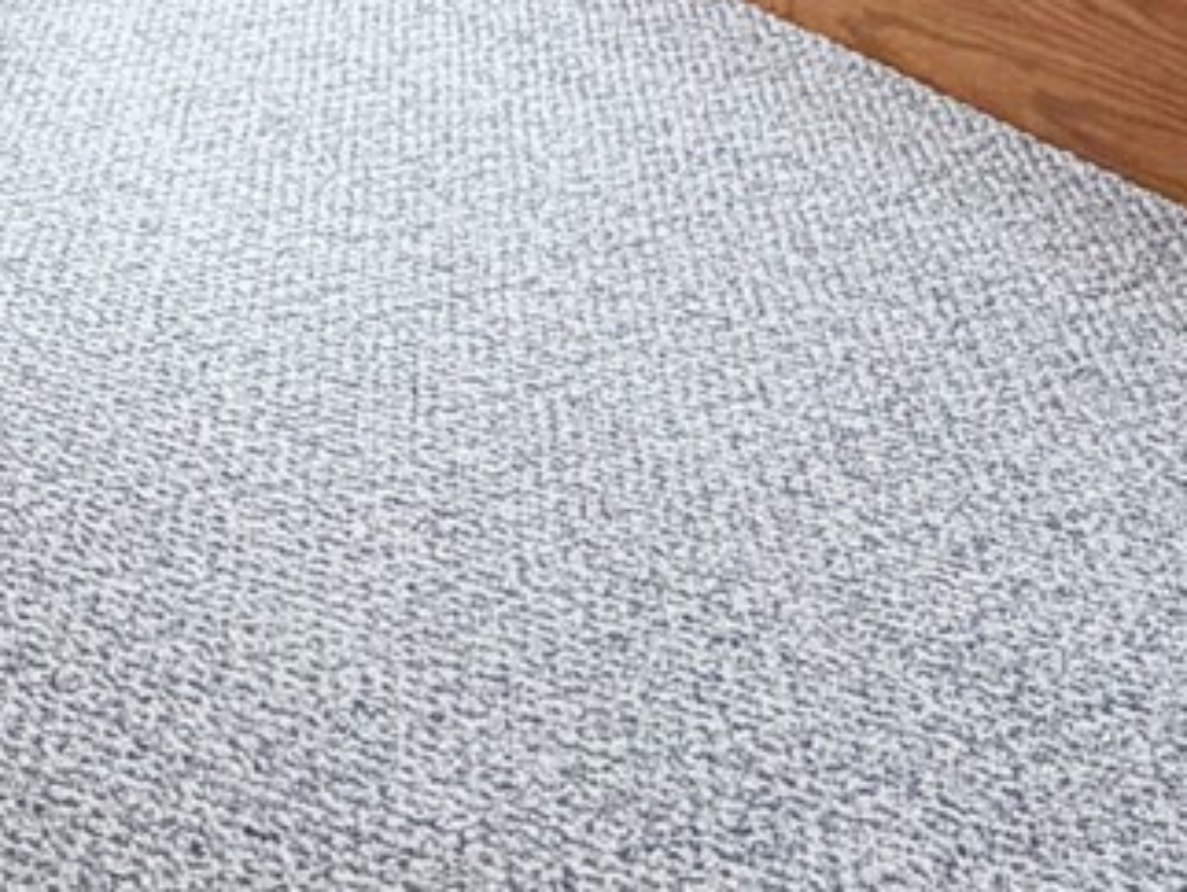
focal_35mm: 89
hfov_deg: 21.9
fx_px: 3054
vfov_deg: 13.9
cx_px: 391
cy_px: -914
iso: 160
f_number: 2.2
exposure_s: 1/120
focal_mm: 2.22
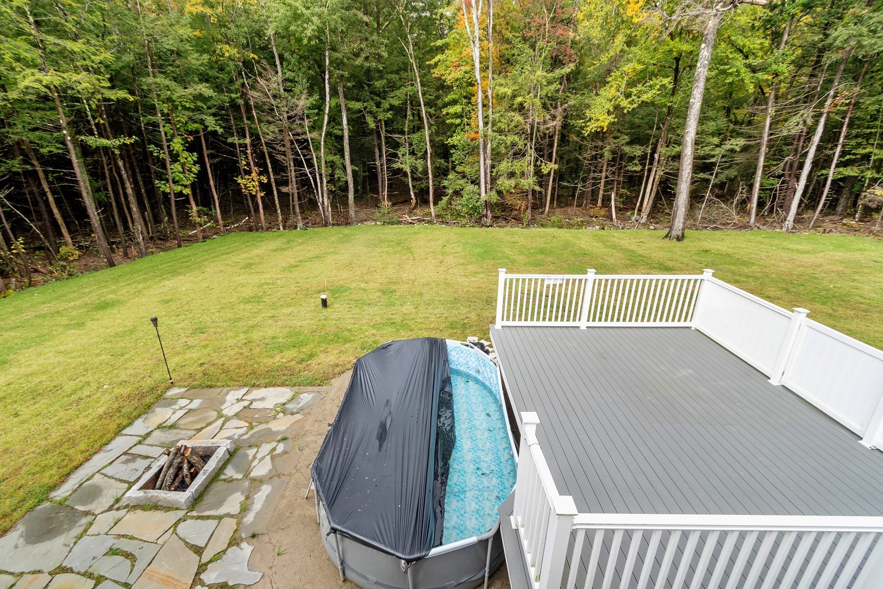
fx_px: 368
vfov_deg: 77.3
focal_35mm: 15
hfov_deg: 100.4
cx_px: 442
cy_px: 294
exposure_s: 1/125
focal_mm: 10
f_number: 8
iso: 100
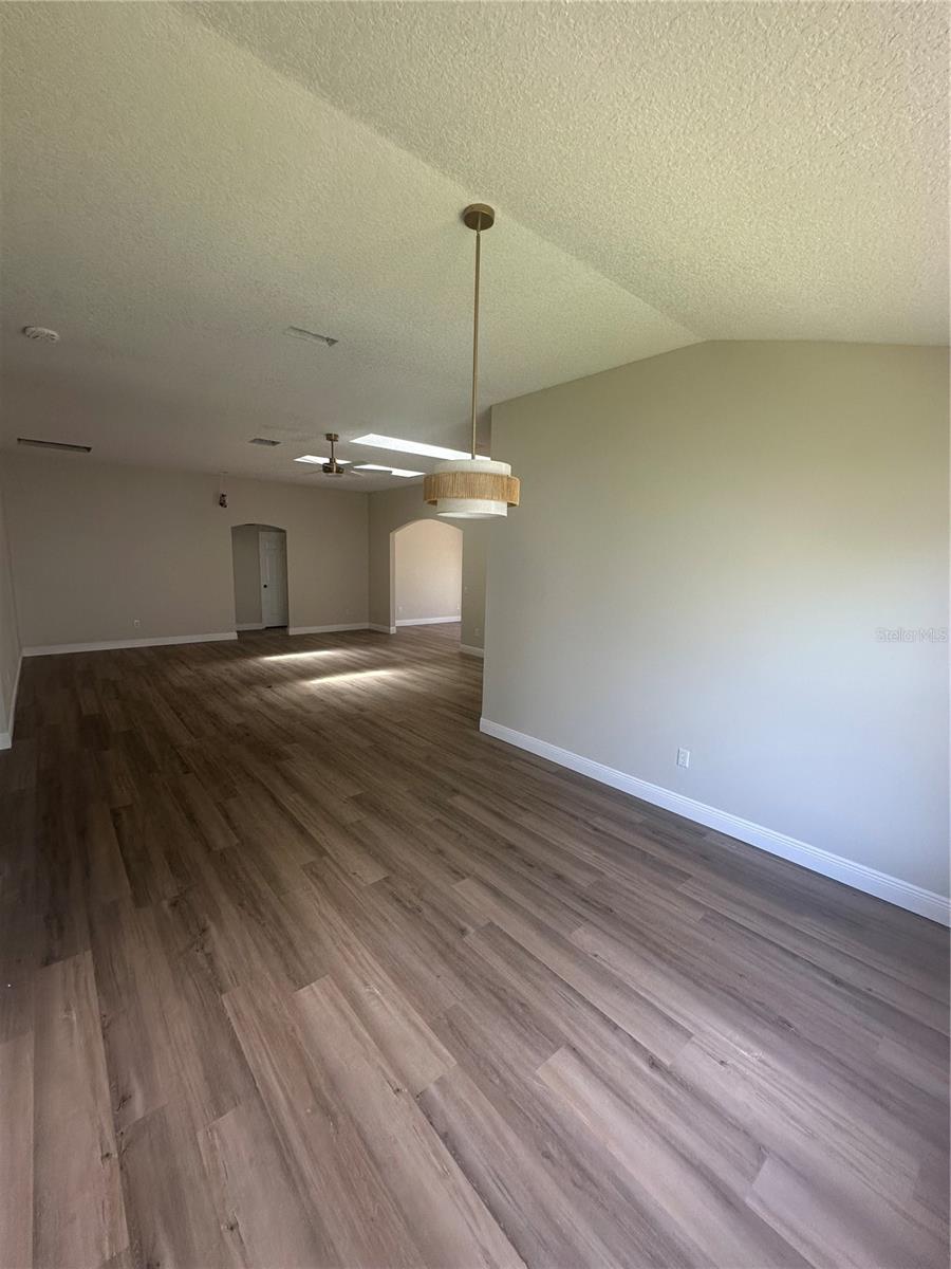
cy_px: 634
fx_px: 513
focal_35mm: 14
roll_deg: -2.0
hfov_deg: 85.7
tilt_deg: -8.6
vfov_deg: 102.1
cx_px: 476
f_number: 2.2
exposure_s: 1/99
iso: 125
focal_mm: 2.22
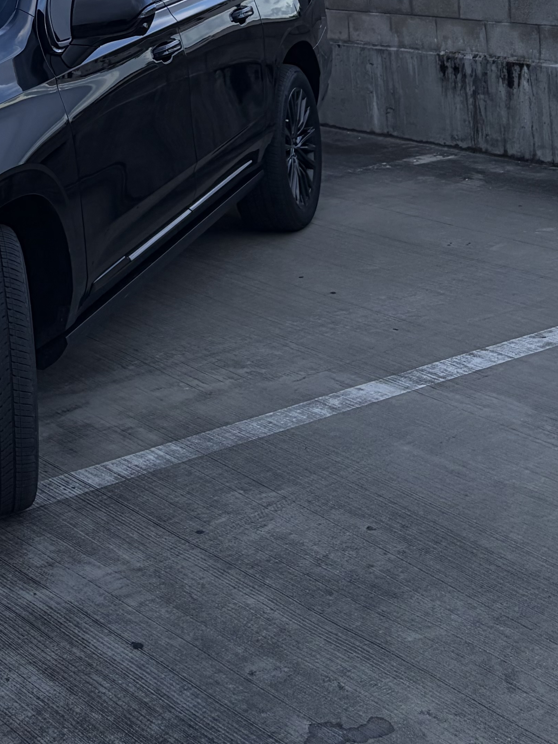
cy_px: -101
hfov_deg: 20.8
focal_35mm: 69
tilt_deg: +0.9
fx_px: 1483
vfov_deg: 25.8
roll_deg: +3.7
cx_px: 42
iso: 50
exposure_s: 1/850
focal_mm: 5.96
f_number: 1.6
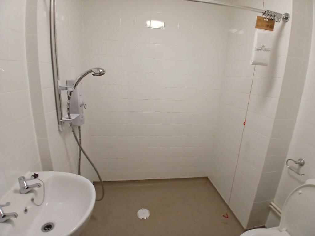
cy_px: 118
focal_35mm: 17
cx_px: 158
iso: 80
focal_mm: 1.4
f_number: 2.2
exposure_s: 1/33.3
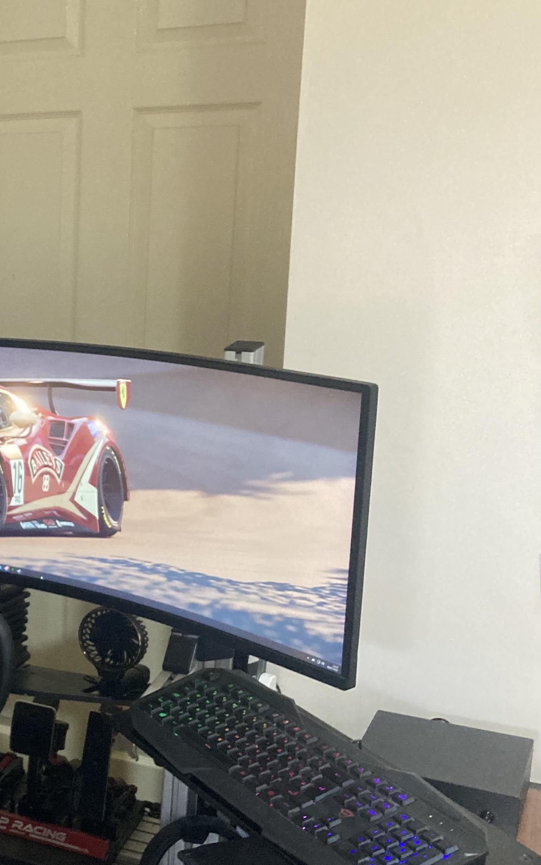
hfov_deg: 20.8
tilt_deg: -13.3
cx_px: -243
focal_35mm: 54
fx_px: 1274
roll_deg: +2.3
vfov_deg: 37.5
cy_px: 489
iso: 250
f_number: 1.8
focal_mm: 3.99
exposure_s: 1/33
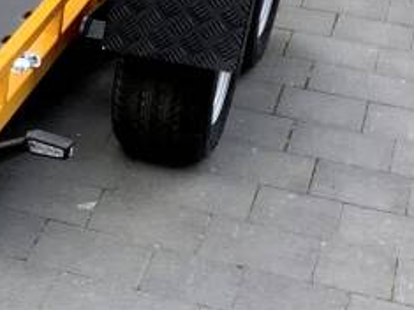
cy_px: 90
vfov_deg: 11.2
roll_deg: -1.4
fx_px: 1578
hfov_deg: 13.2
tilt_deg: -25.0
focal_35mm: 132
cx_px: -377
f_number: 2.4
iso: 32
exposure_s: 1/120
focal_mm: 3.3
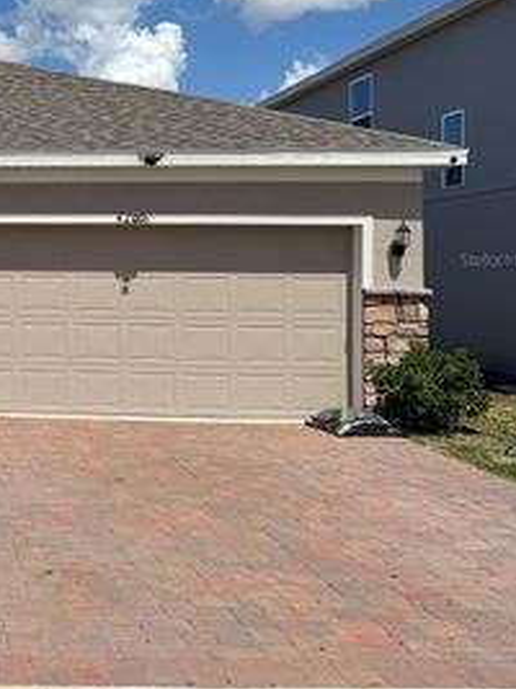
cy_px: 259
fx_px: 895
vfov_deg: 41.8
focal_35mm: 45
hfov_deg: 28.0
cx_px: -108
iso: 80
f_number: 1.78
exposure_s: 1/5319
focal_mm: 6.76
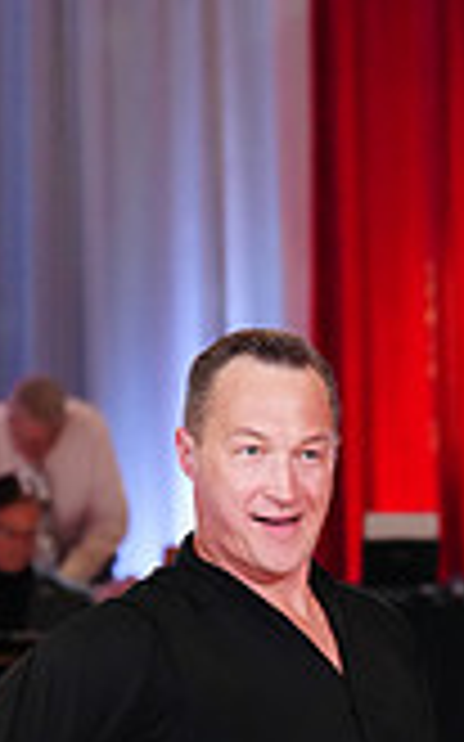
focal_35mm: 265
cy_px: 1084
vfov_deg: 7.8
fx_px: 5366
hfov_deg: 4.9
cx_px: 633
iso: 3200
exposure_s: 1/640
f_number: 3.2
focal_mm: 74
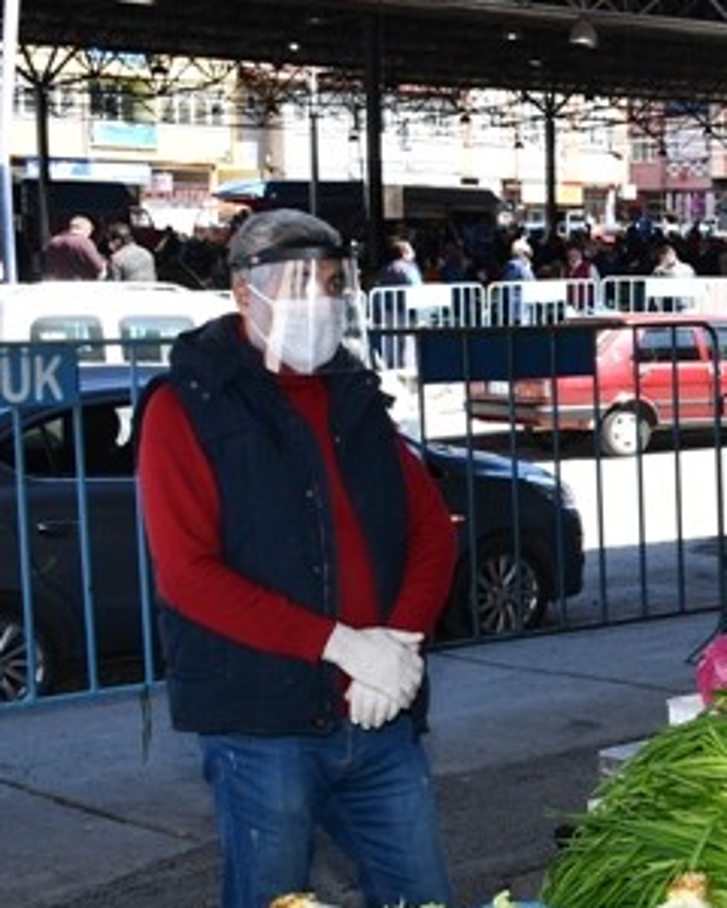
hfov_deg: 18.0
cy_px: 474
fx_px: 2017
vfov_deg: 25.4
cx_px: 1127
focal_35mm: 75
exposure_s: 1/125
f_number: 5.6
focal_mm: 20
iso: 125
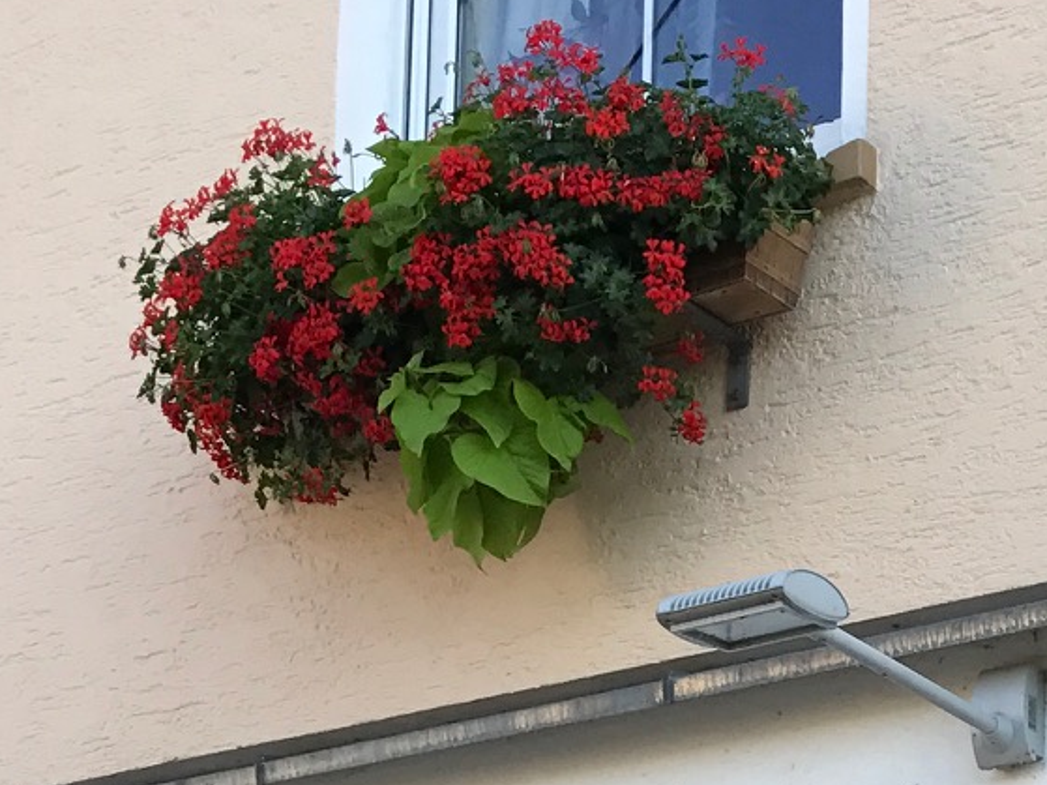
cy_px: 1343
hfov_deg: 18.9
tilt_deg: +8.4
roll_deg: +0.7
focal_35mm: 101
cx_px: 1062
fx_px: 3054
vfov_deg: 13.4
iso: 20
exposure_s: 1/544
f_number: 1.8
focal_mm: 3.99
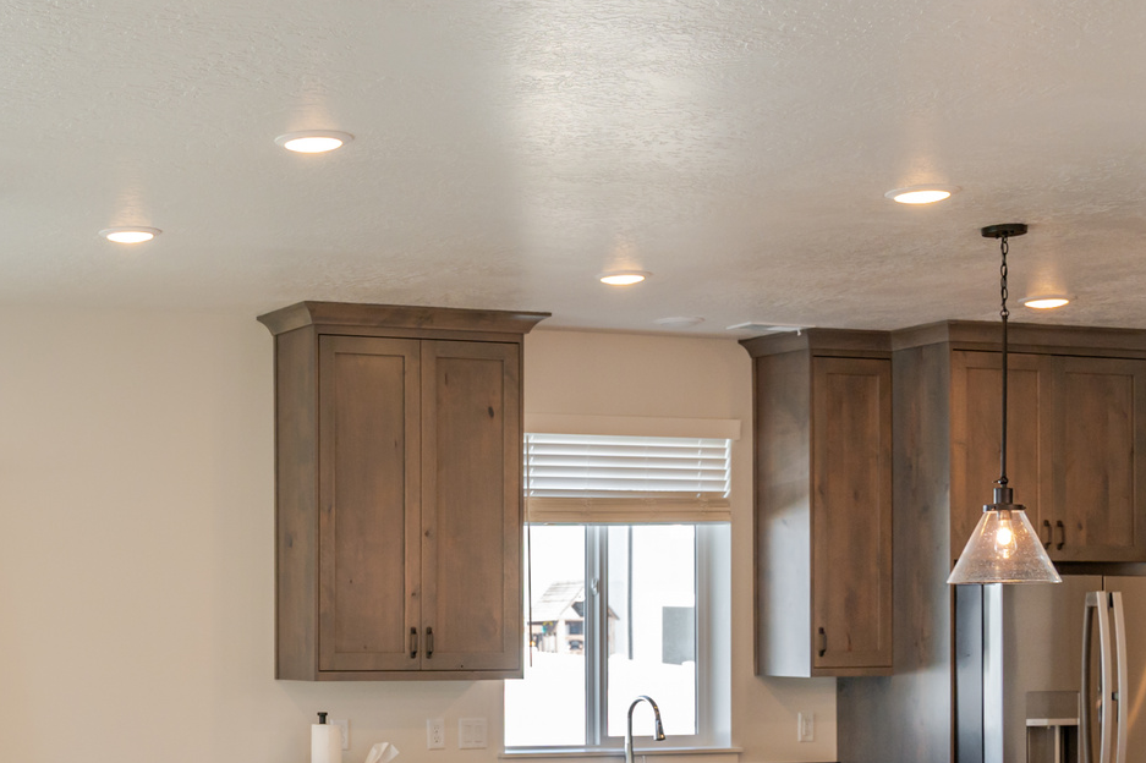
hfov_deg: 29.5
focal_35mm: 63
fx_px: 2005
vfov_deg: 21.3
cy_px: 619
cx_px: -35
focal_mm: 28
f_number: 4.5
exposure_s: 1/200
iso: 400
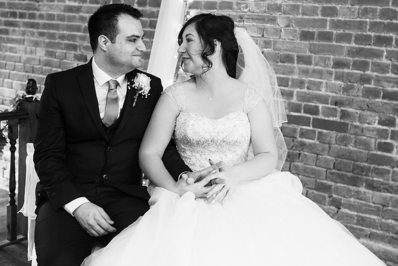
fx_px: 564
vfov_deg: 26.4
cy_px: 105
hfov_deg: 38.9
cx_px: 198
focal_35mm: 51
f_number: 2.5
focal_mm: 35
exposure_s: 1/125
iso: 400
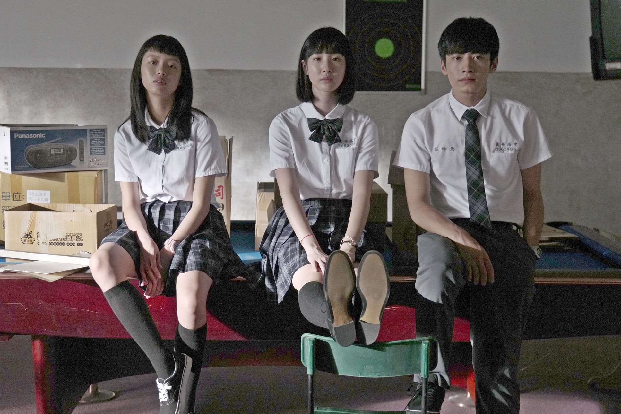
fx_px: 1035
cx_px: 306
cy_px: 248
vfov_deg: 22.6
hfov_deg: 33.4
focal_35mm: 60
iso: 3200
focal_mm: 43
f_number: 3.5
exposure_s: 1/125
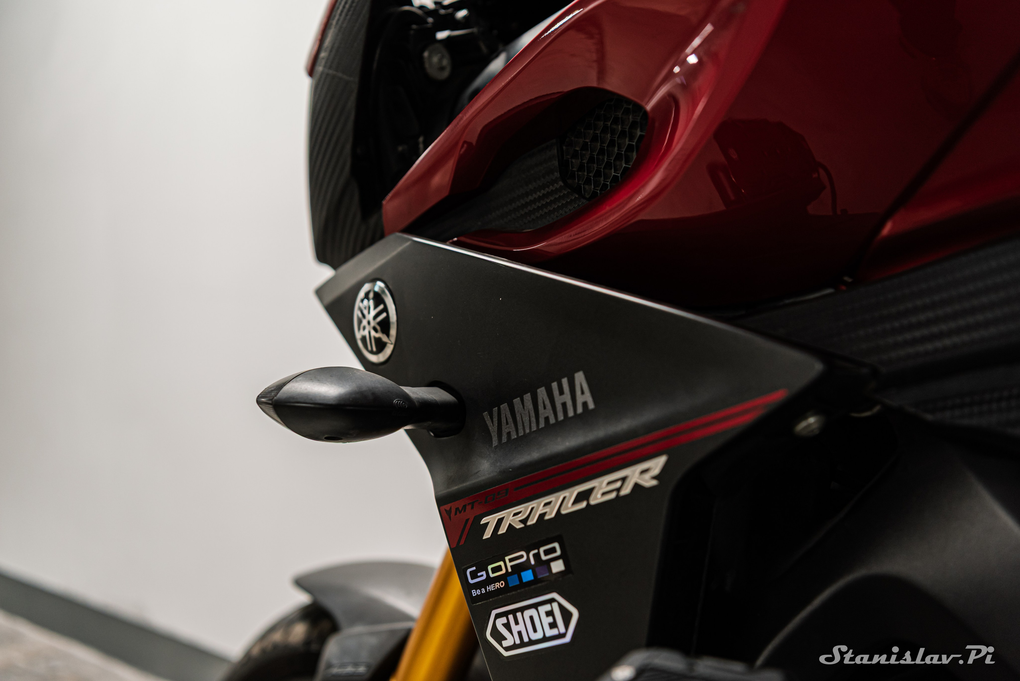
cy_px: 340
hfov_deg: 50.7
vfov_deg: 35.1
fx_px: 1077
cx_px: 510
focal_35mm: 38
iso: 500
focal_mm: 38
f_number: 3.2
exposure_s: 1/50
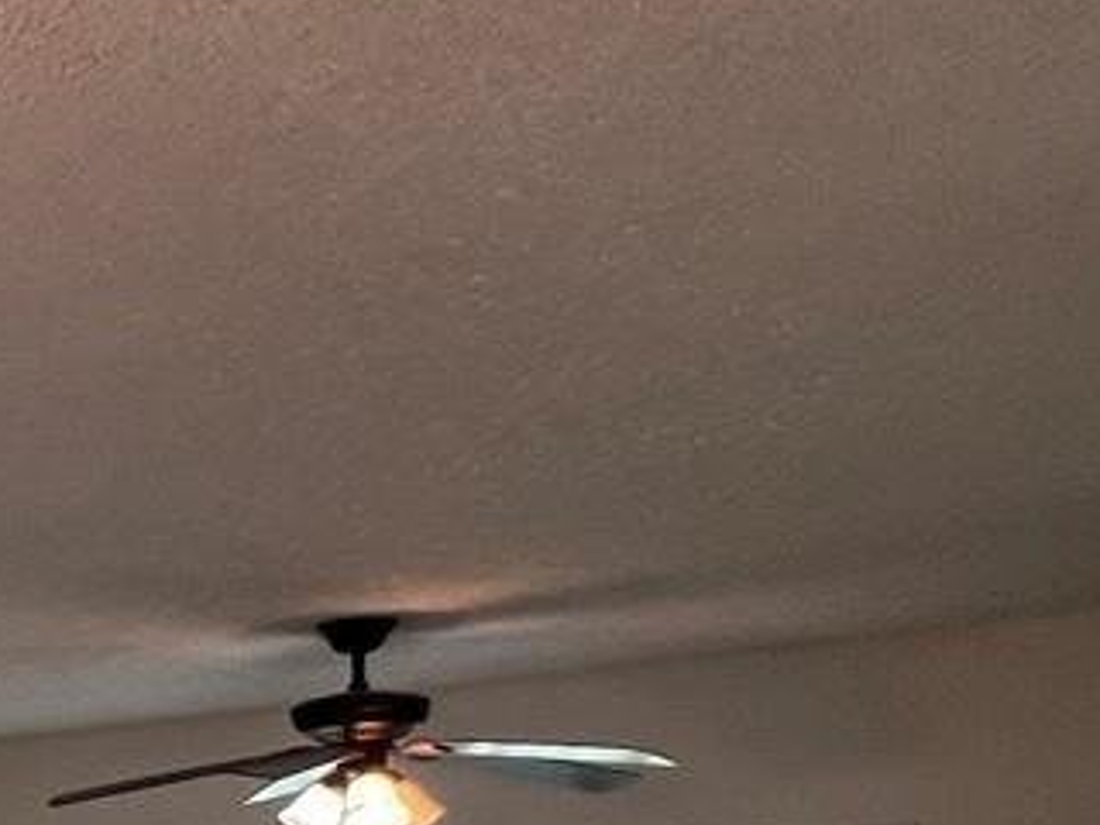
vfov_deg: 21.1
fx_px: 2066
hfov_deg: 21.5
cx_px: -791
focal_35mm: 65
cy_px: 976
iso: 160
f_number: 1.8
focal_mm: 1.57
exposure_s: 1/120
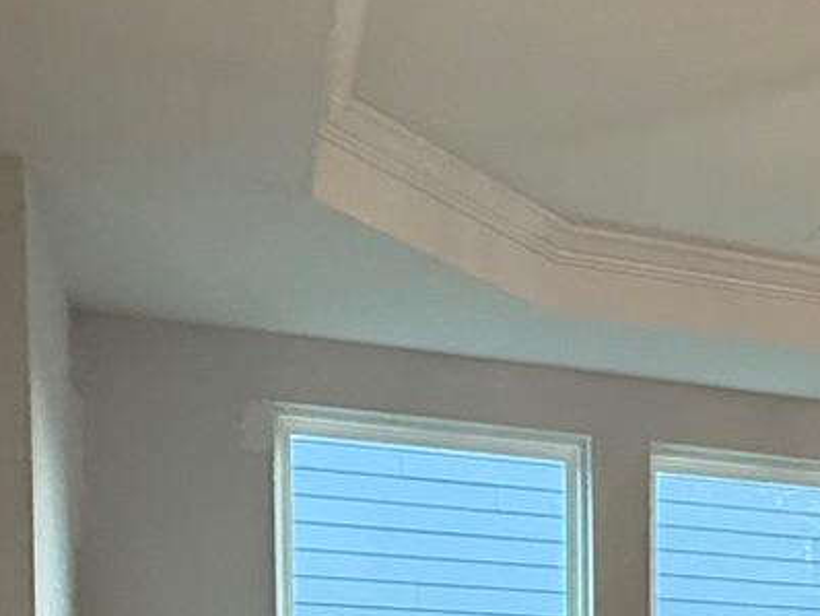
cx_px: 1069
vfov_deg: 18.3
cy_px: 915
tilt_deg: -3.1
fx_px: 1707
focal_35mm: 72
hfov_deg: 23.8
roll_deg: -0.1
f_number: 2.2
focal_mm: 2.22
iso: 160
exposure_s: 1/120
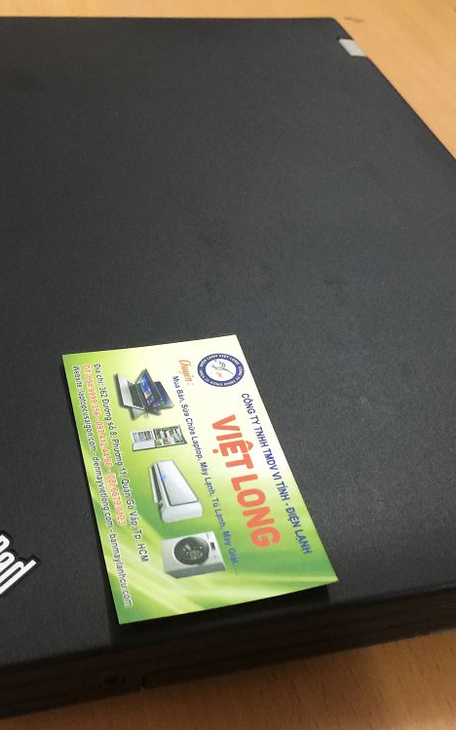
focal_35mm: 42
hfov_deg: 30.5
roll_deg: -10.3
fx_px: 835
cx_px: 238
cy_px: 363
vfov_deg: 47.2
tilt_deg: -41.2
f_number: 2.2
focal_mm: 4.15
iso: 125
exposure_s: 1/10
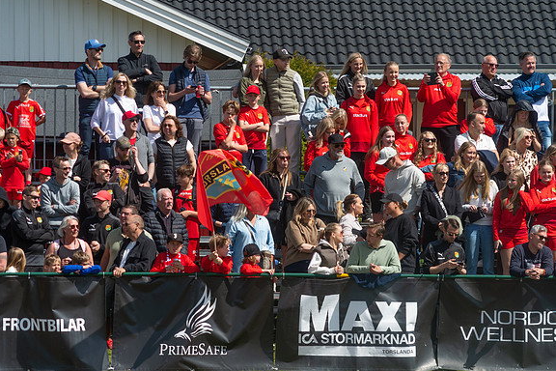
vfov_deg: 3.1
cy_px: 186
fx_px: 6795
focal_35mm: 440
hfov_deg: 4.7
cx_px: 277
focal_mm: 420
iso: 140
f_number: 4
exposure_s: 1/1250
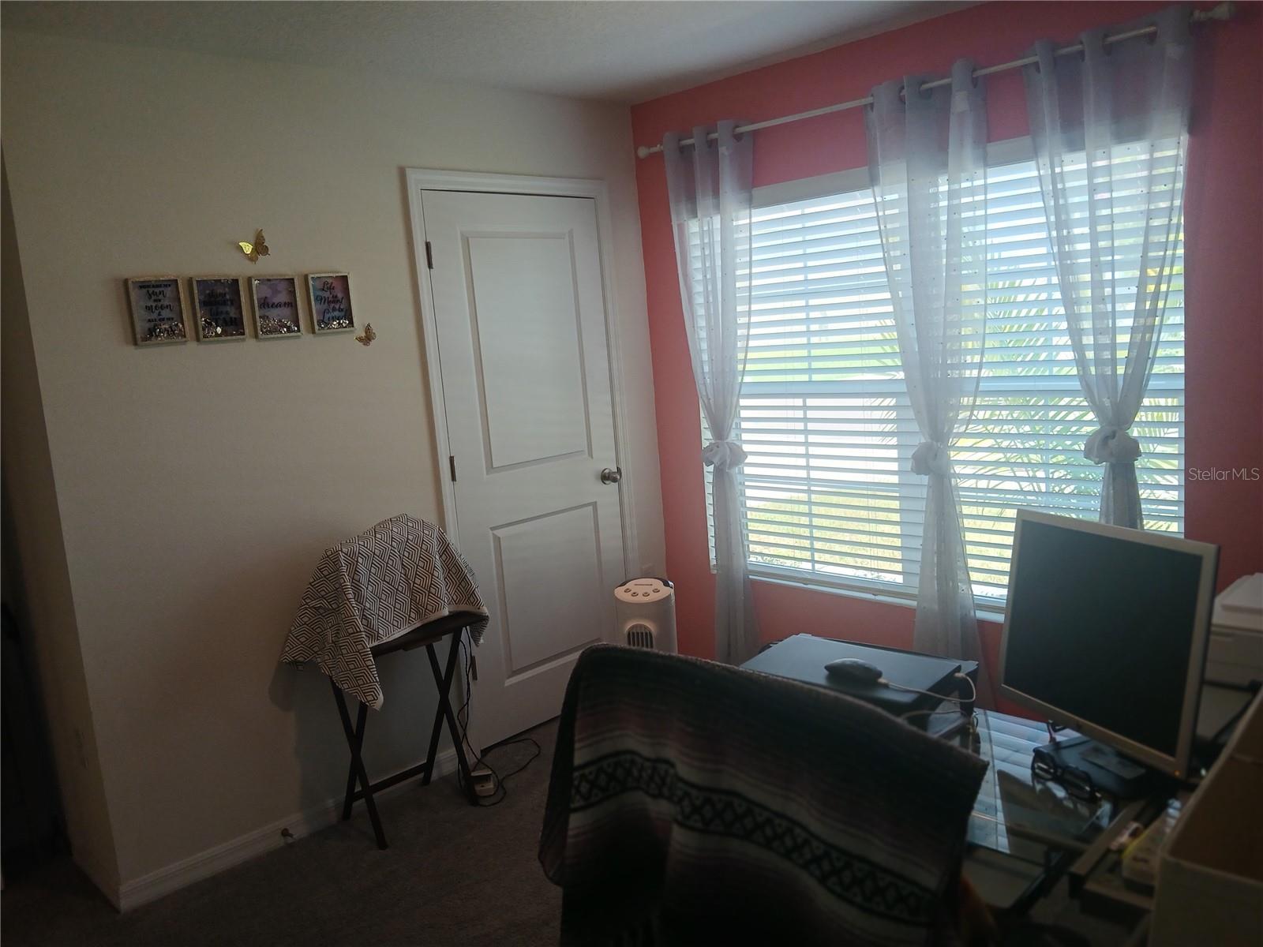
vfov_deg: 53.1
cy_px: 474
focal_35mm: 26
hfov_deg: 67.3
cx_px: 632
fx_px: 949
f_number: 1.8
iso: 64
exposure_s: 1/60
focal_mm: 3.98
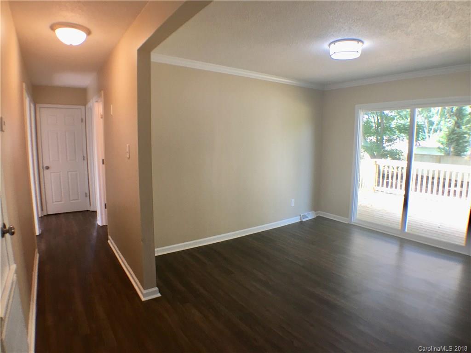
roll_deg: -0.5
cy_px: 176
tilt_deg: -6.3
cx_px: 236
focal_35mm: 29
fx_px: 395
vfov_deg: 48.2
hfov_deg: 61.7
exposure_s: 1/30
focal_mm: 4.15
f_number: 2.2
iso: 25
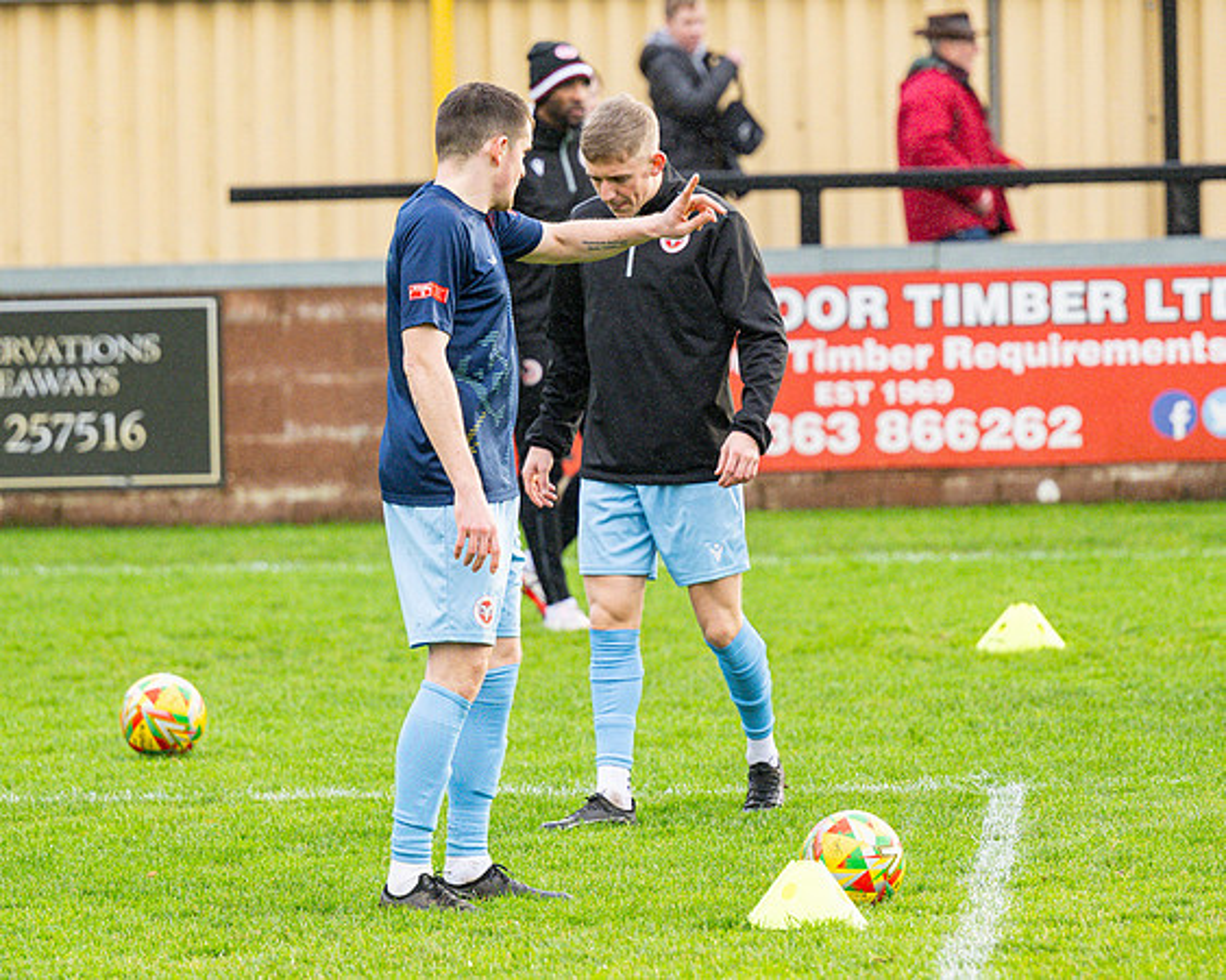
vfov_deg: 5.4
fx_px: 10399
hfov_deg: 6.7
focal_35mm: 287
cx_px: 569
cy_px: 457
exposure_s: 1/1600
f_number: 2.8
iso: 800
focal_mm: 145
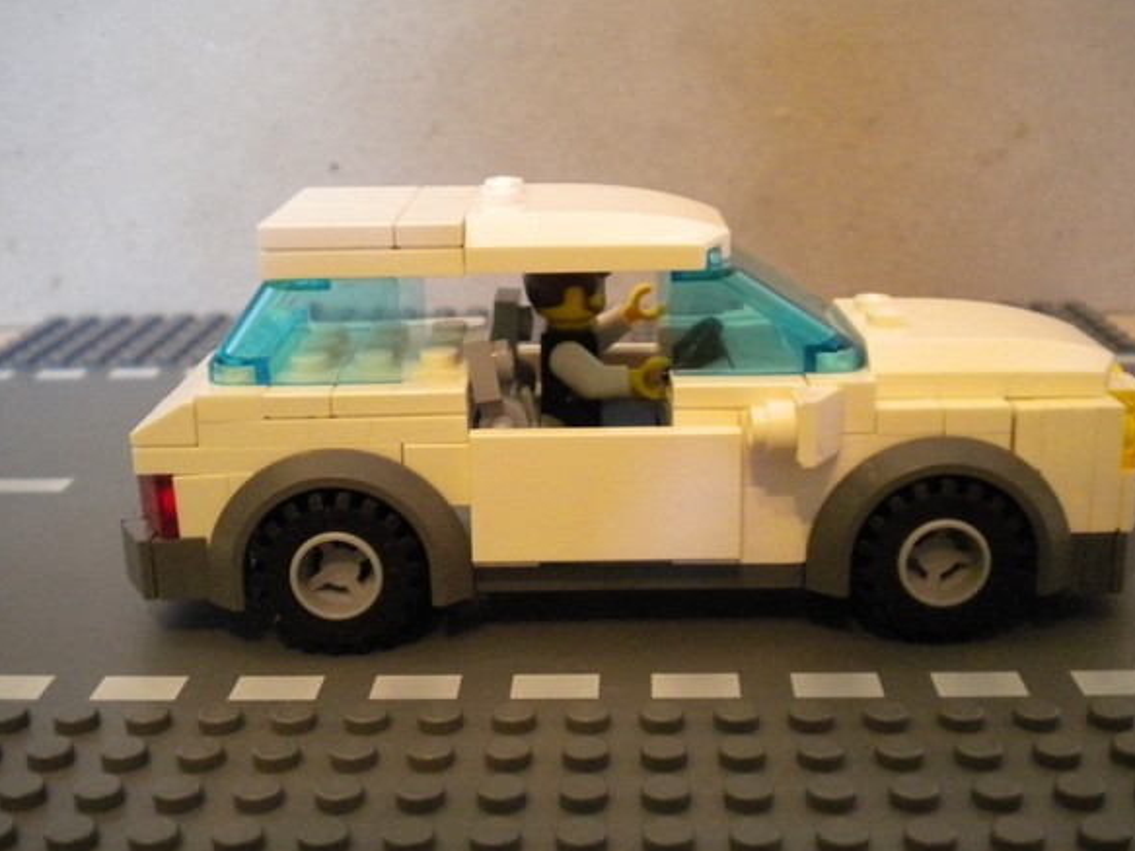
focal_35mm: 45
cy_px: 403
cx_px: 588
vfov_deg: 32.2
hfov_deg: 42.1
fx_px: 1475
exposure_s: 1/20
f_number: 3.5
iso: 800
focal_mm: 7.4
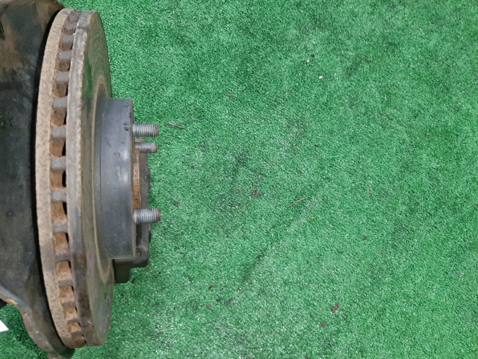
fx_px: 359
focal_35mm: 26
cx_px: 239
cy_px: 180
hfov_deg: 67.3
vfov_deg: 53.1
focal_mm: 3.93
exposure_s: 1/24
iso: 182
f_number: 1.7
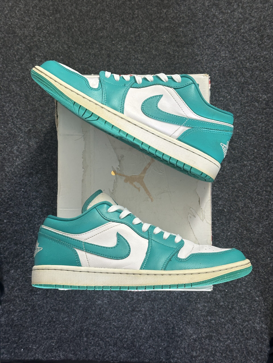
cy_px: 182
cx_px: 136
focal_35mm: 48
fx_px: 505
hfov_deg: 30.3
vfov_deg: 39.7
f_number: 1.78
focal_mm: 6.86
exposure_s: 1/50
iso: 160
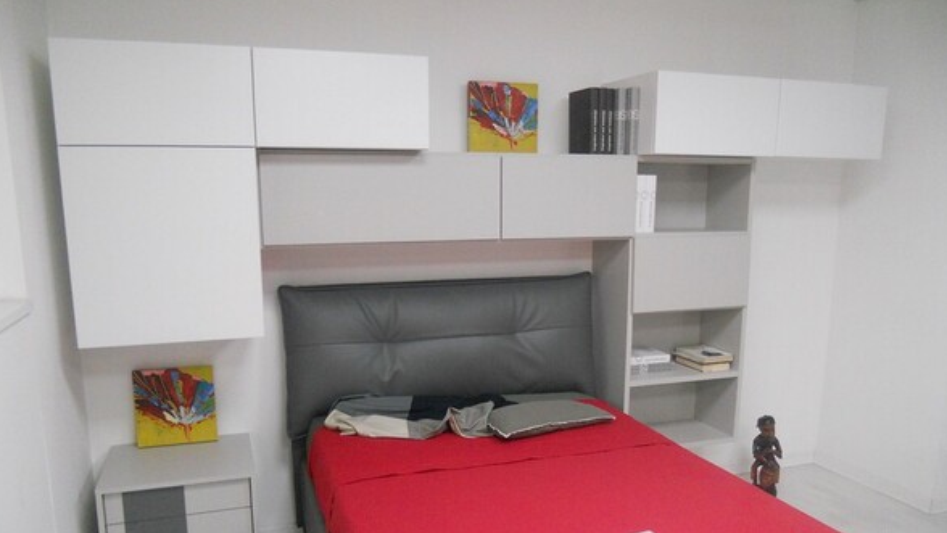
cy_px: 332
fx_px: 753
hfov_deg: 64.3
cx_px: 474
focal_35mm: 30
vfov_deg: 38.7
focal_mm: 4.9
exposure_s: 1/80
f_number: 3.2
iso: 400
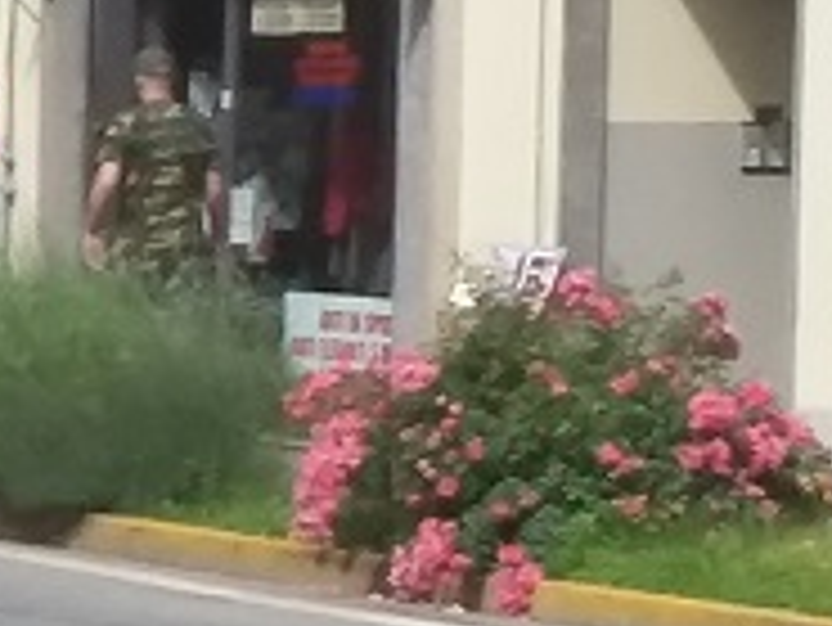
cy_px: 412
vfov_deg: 14.5
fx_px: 2453
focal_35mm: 102
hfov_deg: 16.1
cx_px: -688
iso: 40
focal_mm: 2.91
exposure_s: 1/1434
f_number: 1.9
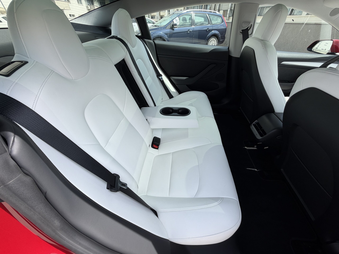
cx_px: 170
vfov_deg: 85.7
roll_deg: -0.1
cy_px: 127
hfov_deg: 102.1
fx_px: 137
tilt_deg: -38.2
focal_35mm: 14
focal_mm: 2.22
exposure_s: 1/540
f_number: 2.2
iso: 40
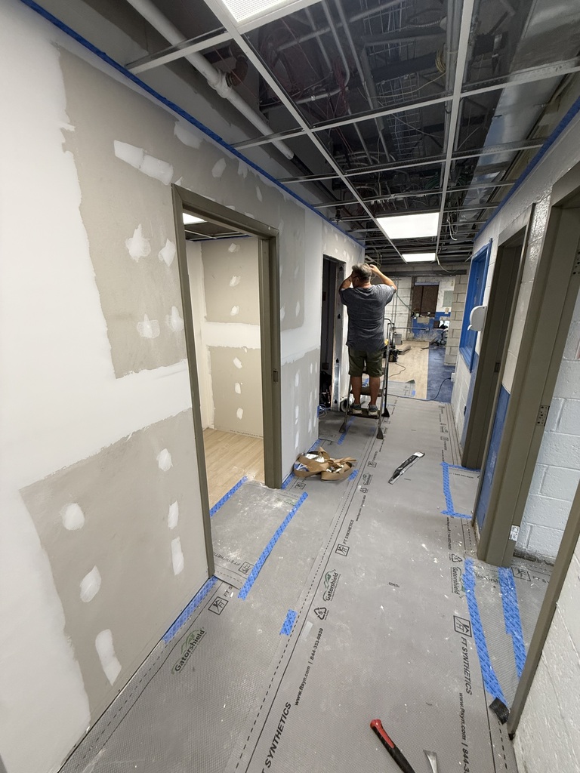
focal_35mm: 14
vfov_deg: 102.1
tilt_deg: -13.7
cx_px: 290
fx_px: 313
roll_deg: +1.6
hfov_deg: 85.7
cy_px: 386
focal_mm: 2.22
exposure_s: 1/120
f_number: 2.2
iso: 200
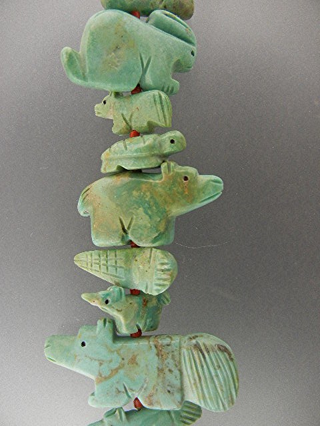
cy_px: 213
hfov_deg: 46.8
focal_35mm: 30
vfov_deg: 60.0
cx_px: 160
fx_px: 370
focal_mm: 5.4
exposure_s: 1/12.6
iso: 400
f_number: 3.5
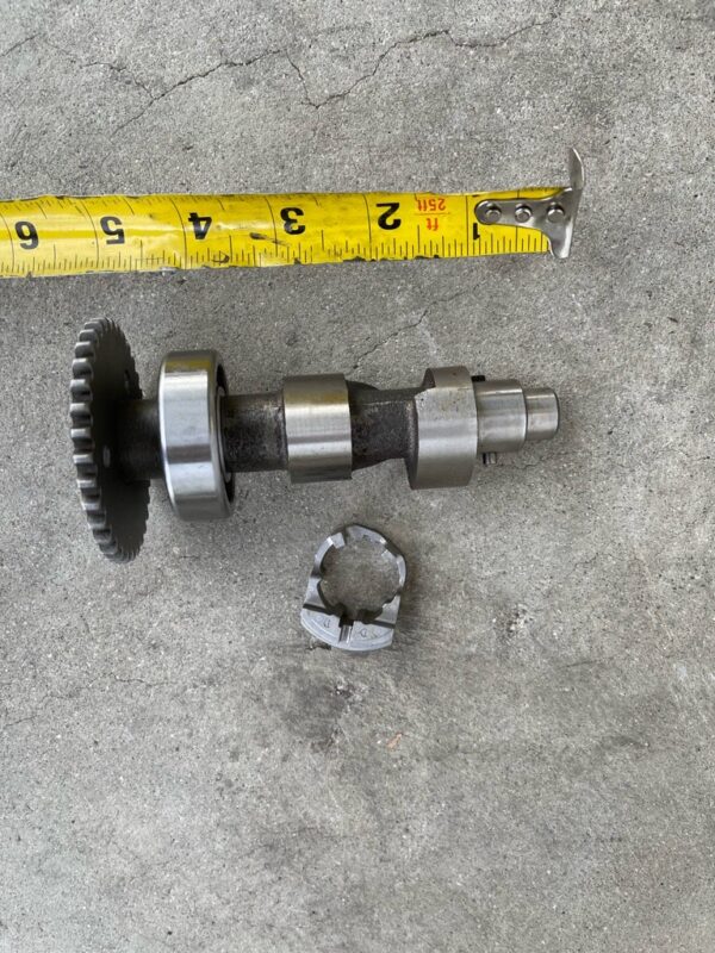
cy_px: 476
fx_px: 716
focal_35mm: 26
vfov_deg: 67.3
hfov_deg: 53.1
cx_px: 358
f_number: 1.6
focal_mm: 5.1
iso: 64
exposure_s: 1/121
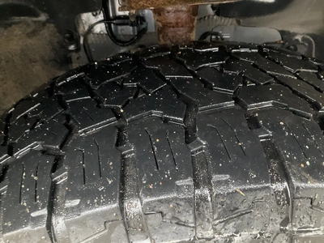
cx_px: 162
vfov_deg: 48.2
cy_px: 122
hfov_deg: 61.7
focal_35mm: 29
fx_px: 271
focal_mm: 3
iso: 320
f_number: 1.8
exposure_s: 1/40
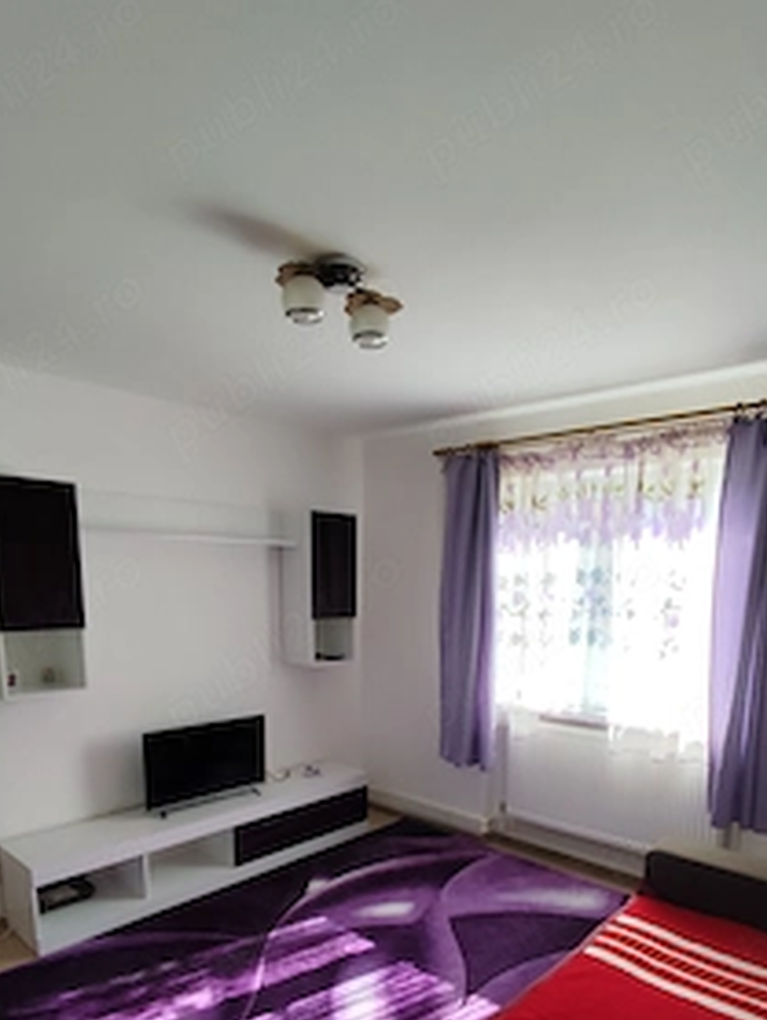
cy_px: 703
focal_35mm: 23
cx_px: 411
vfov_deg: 71.1
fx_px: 678
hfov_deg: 58.9
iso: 50
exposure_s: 1/157
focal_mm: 1.65
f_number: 2.2
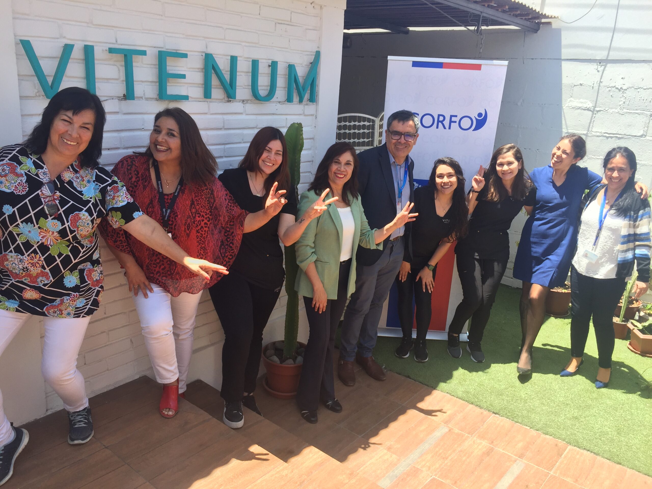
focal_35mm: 29
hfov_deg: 61.7
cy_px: 244
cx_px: 326
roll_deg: -3.7
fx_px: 546
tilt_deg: -16.5
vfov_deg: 48.2
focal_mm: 4.15
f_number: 2.2
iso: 32
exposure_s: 1/581
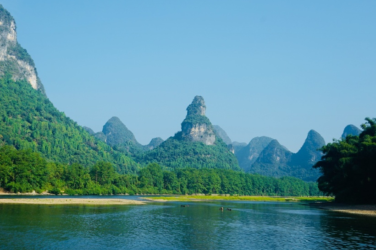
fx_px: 428
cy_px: 100
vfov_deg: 32.5
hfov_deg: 46.9
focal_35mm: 41
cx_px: 135
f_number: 8
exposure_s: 1/250
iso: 100
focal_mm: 28
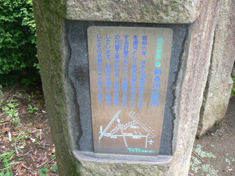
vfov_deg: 39.7
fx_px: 244
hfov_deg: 51.4
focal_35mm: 36
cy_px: 88
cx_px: 118
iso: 80
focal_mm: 6
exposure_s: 1/50
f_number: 3.6
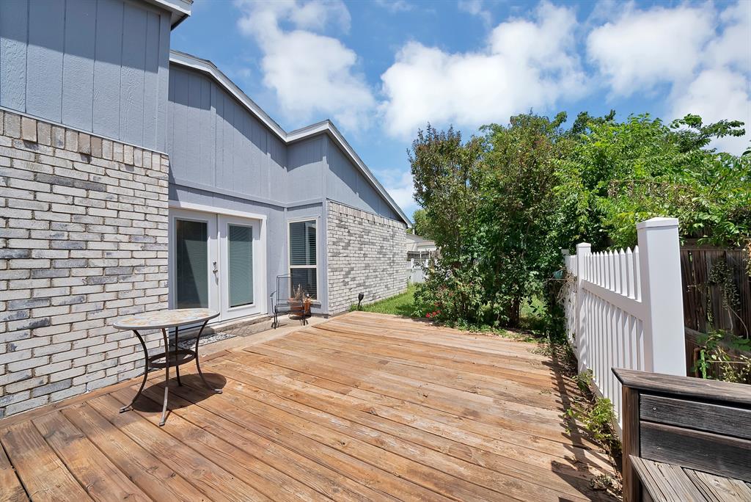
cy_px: 251
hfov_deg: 112.6
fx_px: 250
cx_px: 376
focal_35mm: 12
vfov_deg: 90.1
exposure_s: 1/800
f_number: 9
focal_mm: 12
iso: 640
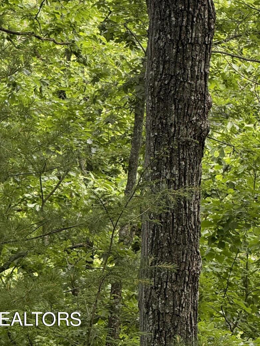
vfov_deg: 8.6
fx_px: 2302
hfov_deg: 6.5
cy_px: 18
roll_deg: -3.9
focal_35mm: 230
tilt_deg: -1.7
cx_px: 191
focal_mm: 15.66
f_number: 2.8
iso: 50
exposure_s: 1/122
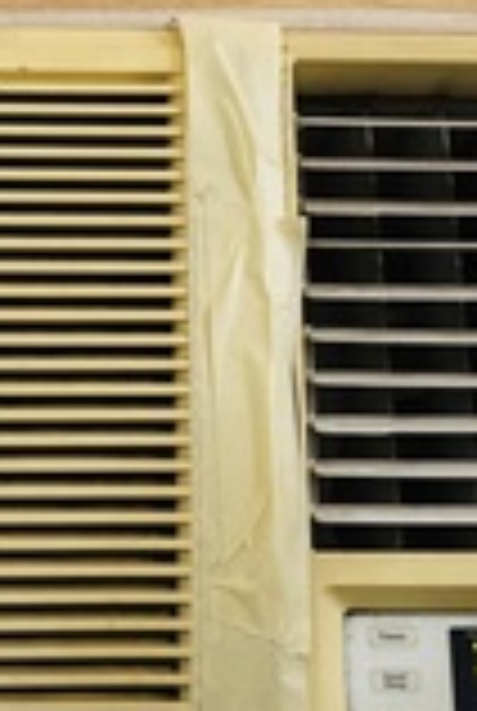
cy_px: 511
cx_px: 74
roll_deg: +1.3
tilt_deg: +9.9
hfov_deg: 17.4
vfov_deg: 25.7
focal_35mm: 78
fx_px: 1543
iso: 640
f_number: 1.6
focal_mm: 5.96
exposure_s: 1/33
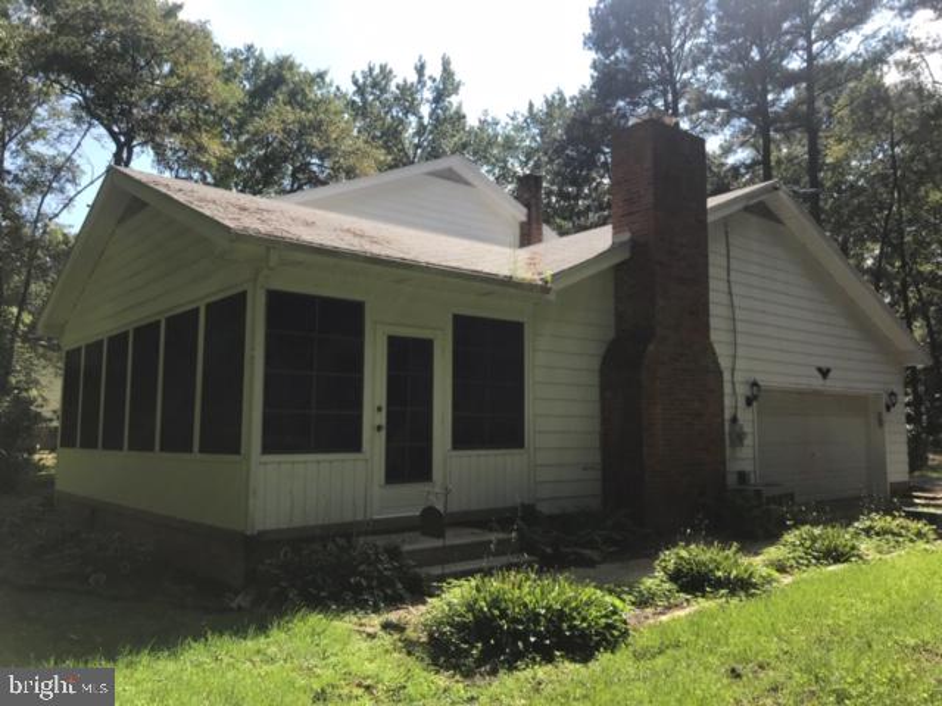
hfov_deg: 63.4
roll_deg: +0.5
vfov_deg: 49.7
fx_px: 762
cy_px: 353
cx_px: 471
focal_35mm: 28
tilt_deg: +5.8
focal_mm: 3.99
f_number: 1.8
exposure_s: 1/1153
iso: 20
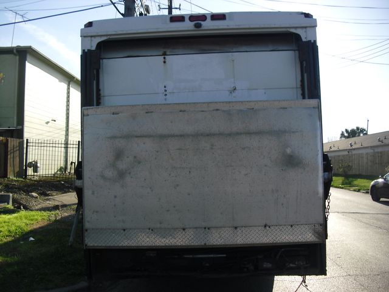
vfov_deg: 39.7
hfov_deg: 51.4
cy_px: 146
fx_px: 405
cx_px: 194
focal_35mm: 36
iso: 100
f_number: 7.8
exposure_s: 1/125
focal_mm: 6.3
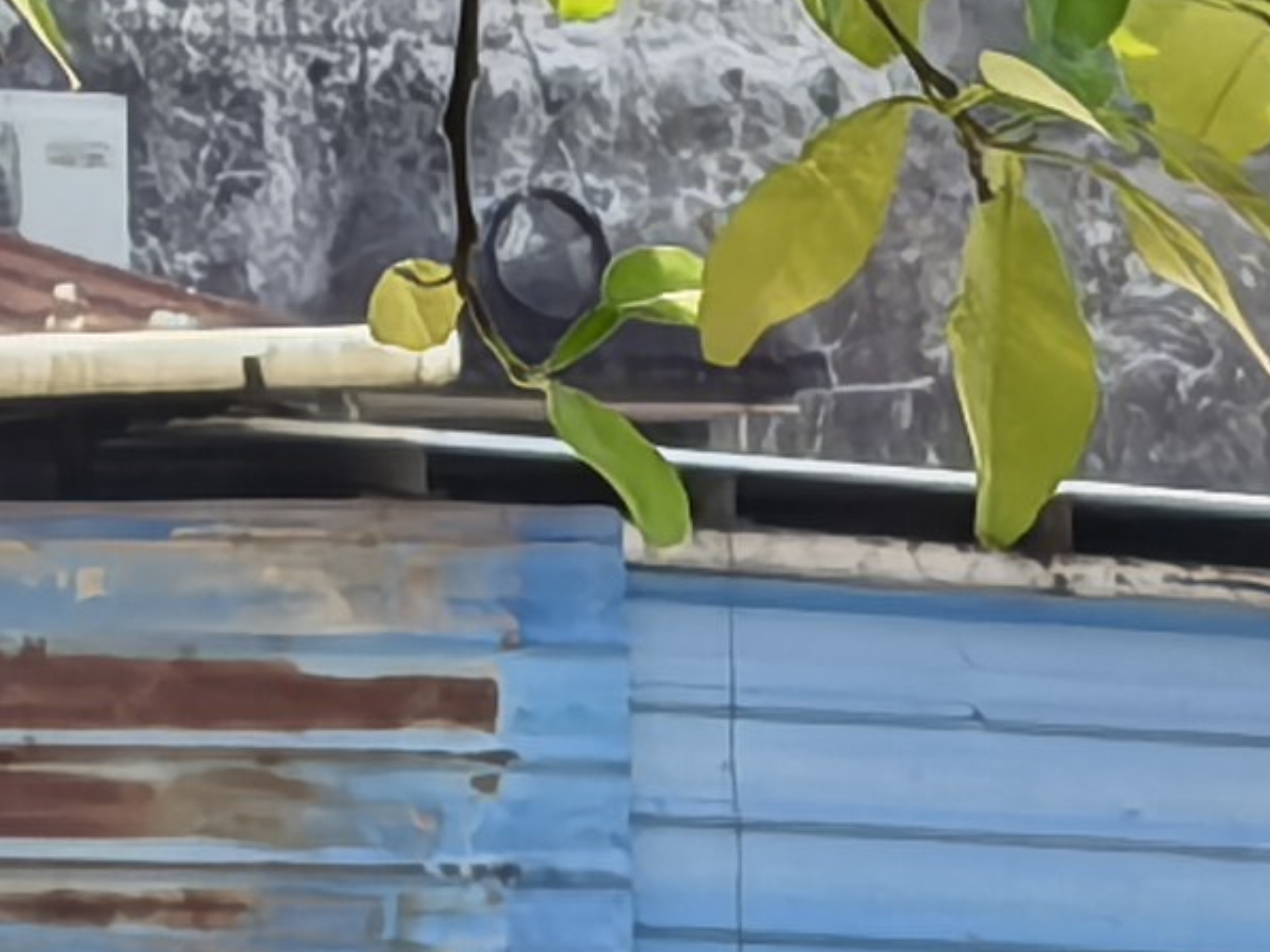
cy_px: 1962
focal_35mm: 447
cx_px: 3407
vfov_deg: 3.3
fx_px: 16400
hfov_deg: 4.3
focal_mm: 6.98
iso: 50
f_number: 2
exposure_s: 1/2179
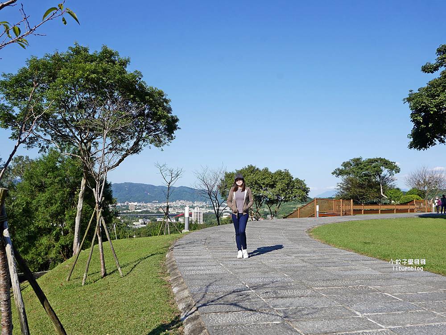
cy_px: 168
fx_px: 361
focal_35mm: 28
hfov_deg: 63.4
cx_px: 223
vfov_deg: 49.8
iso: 200
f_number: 4.5
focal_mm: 14
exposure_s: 1/1600
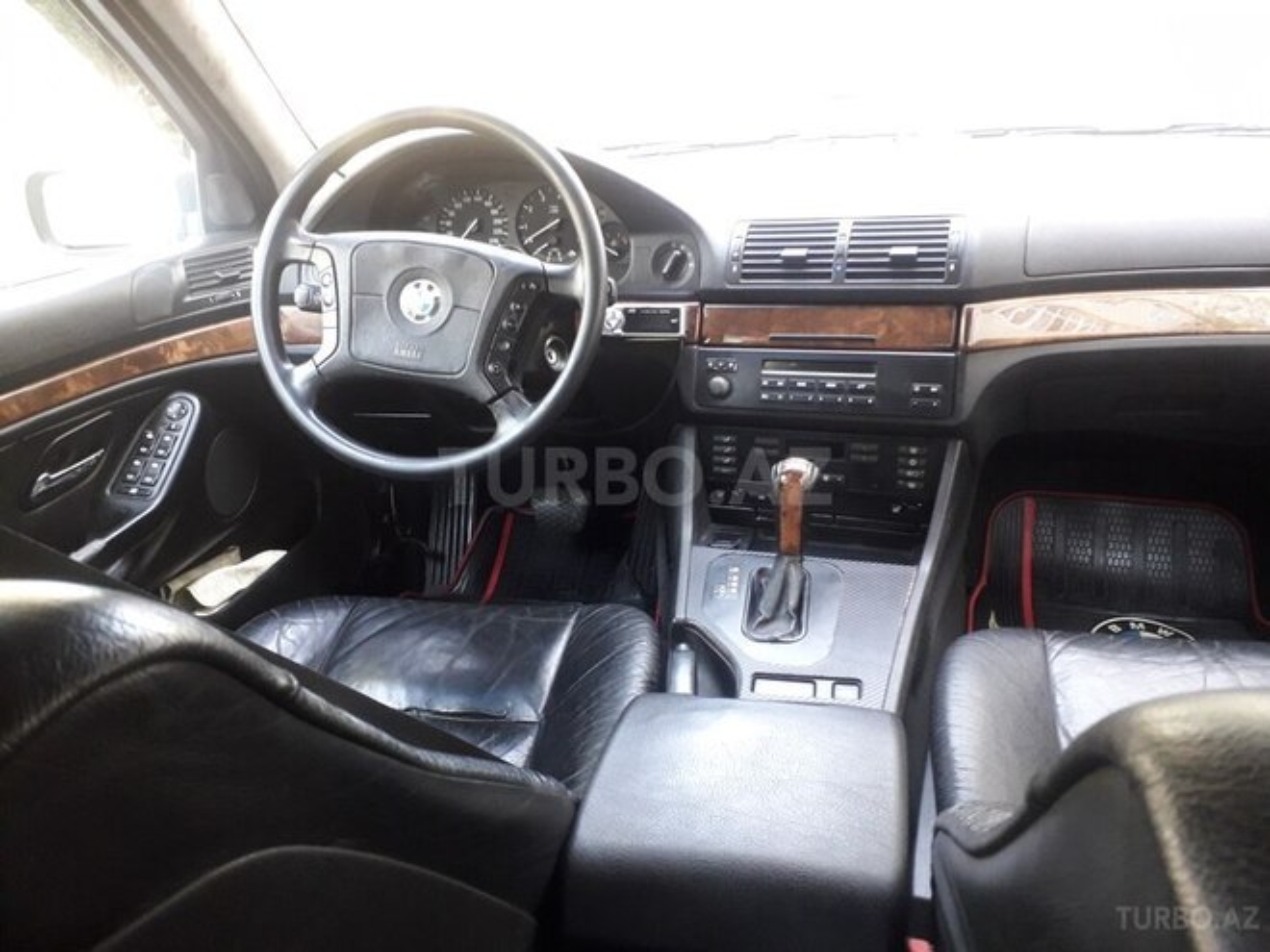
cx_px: 635
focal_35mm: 27
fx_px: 991
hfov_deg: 65.3
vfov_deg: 51.4
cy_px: 476
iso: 200
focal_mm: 3.6
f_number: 1.9
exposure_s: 1/25
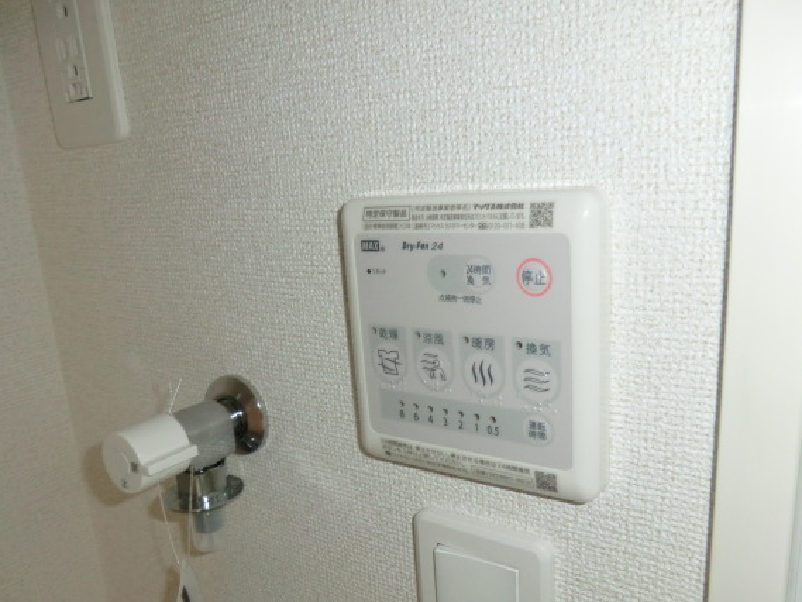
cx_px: 417
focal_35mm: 27
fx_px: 626
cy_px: 336
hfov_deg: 65.3
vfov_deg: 51.3
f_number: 3.2
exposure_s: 1/15
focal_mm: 4.3
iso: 200
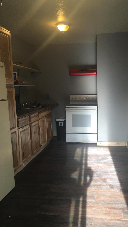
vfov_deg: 61.0
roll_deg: +1.3
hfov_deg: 36.4
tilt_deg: -8.6
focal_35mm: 32
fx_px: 193
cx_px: 83
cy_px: 114
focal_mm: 4.15
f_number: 2.2
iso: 32
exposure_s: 1/60
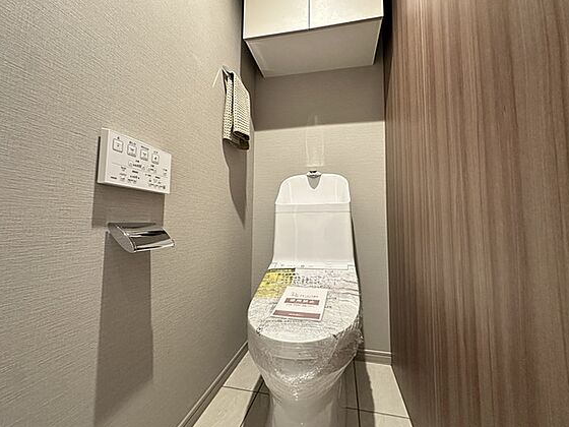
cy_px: 204
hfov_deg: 98.2
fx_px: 247
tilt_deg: +5.0
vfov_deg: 81.7
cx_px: 287
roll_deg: -0.8
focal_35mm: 15
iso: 800
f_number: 2.2
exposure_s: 1/50
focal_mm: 2.22
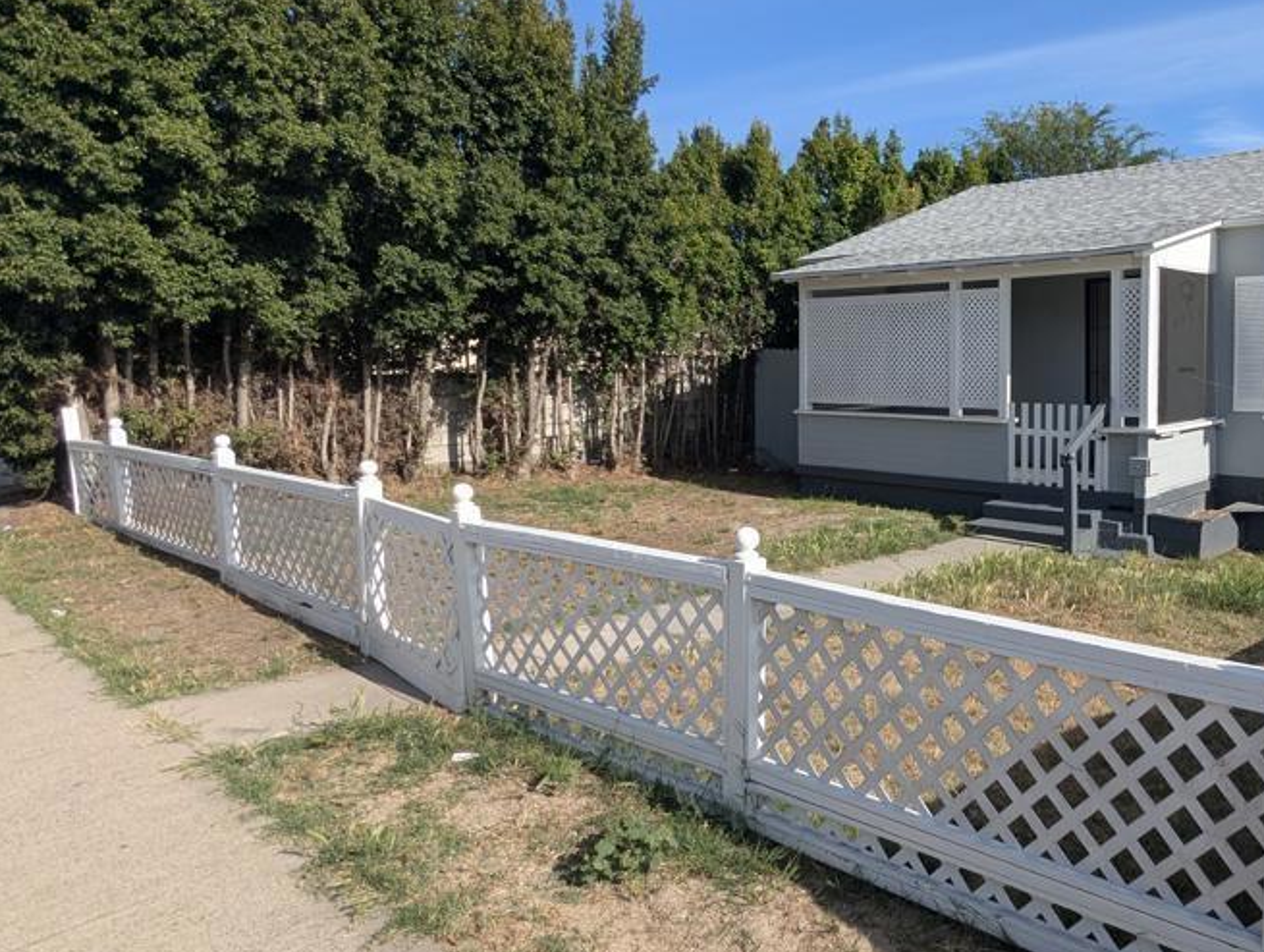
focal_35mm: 25
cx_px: 982
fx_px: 914
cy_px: 412
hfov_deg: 64.2
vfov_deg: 54.8
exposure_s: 1/1789
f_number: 2.2
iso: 49
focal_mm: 2.35
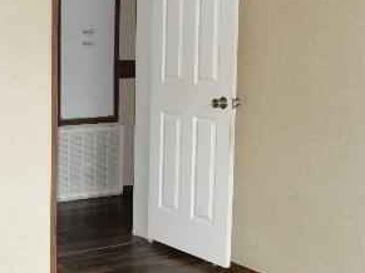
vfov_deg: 22.2
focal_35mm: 66
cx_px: 68
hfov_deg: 28.7
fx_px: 696
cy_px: 105
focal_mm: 5.4
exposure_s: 1/30
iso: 500
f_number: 4
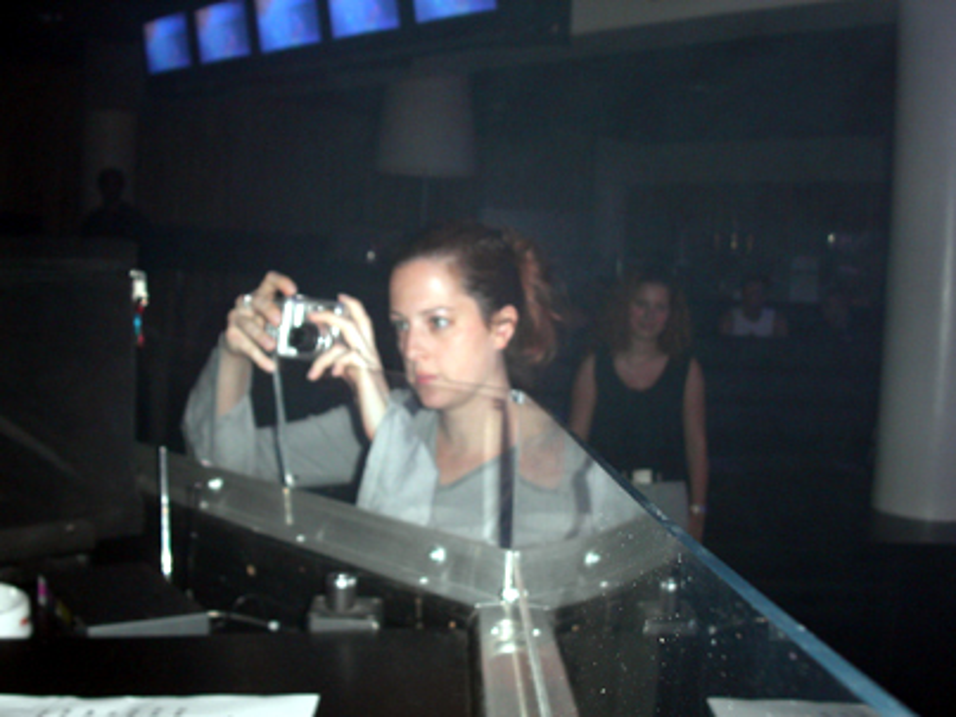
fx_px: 1049
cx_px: 478
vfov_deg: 37.7
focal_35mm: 38
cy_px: 358
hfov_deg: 49.0
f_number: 2.8
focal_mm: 7.8
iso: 100
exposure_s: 1/30
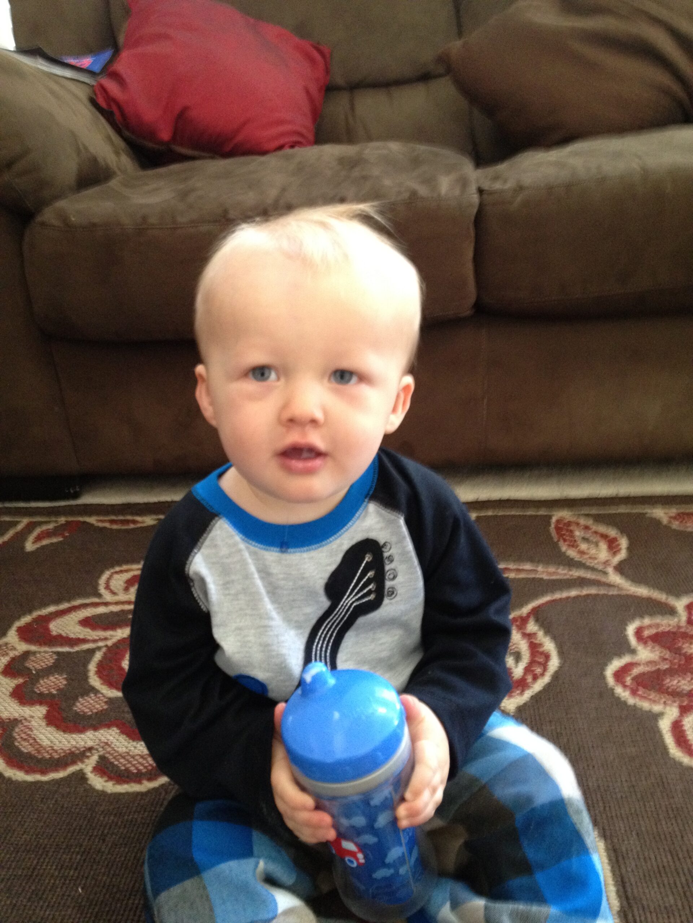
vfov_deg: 52.6
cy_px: 462
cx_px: 346
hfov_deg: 40.7
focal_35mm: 35
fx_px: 934
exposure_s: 1/20
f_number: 2.4
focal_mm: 4.28
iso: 320
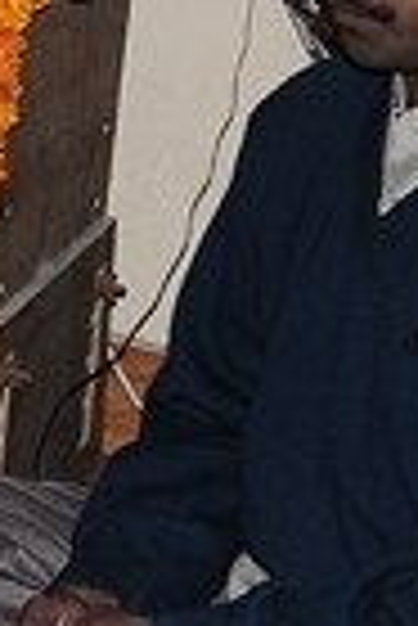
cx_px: -598
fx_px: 3596
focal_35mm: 207
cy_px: 182
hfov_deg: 6.3
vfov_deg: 9.9
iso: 200
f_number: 8
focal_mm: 24
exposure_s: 1/125
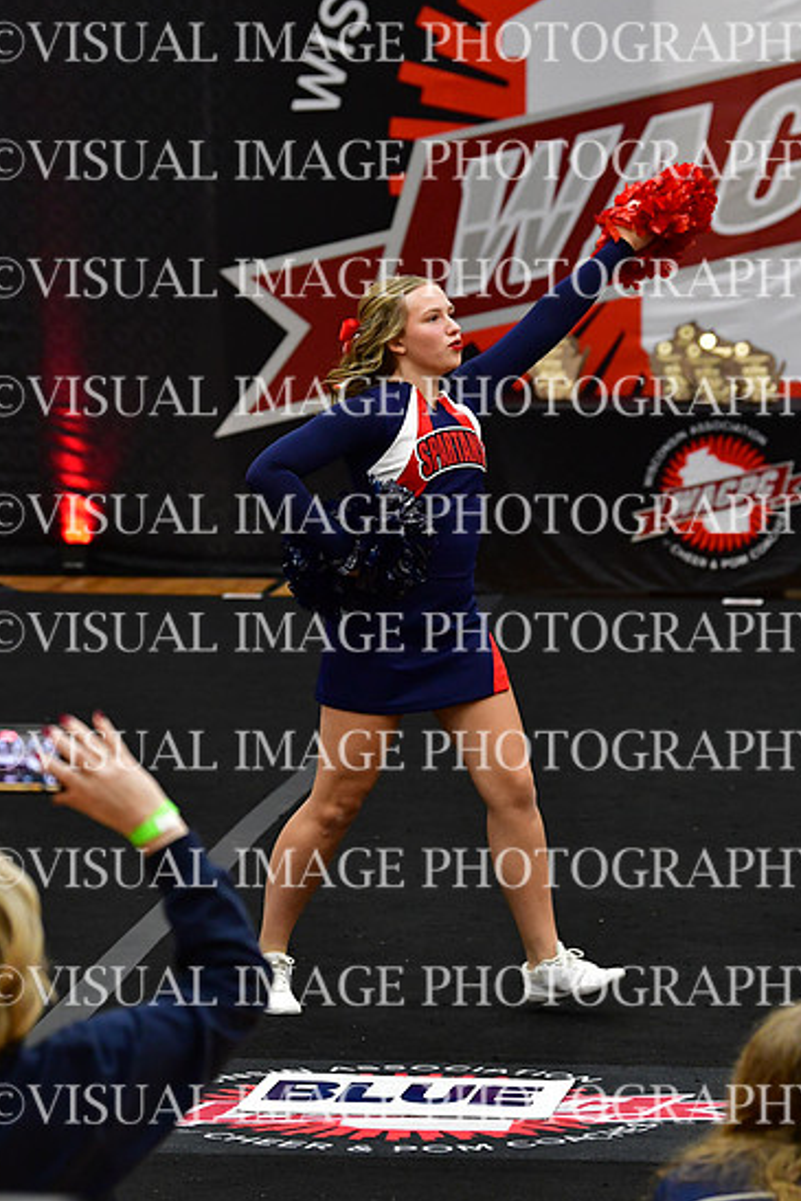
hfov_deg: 7.1
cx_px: 407
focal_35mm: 194
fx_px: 6470
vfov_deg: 10.6
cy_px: 573
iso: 4000
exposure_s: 1/500
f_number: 4
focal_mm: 122
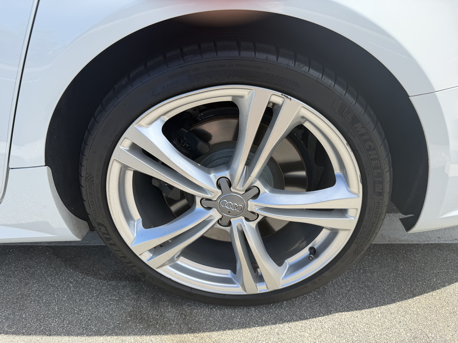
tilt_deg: -34.1
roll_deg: +0.1
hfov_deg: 71.6
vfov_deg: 56.8
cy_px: 172
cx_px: 229
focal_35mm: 24
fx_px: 318
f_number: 1.78
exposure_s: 1/1522
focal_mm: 6.76
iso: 80
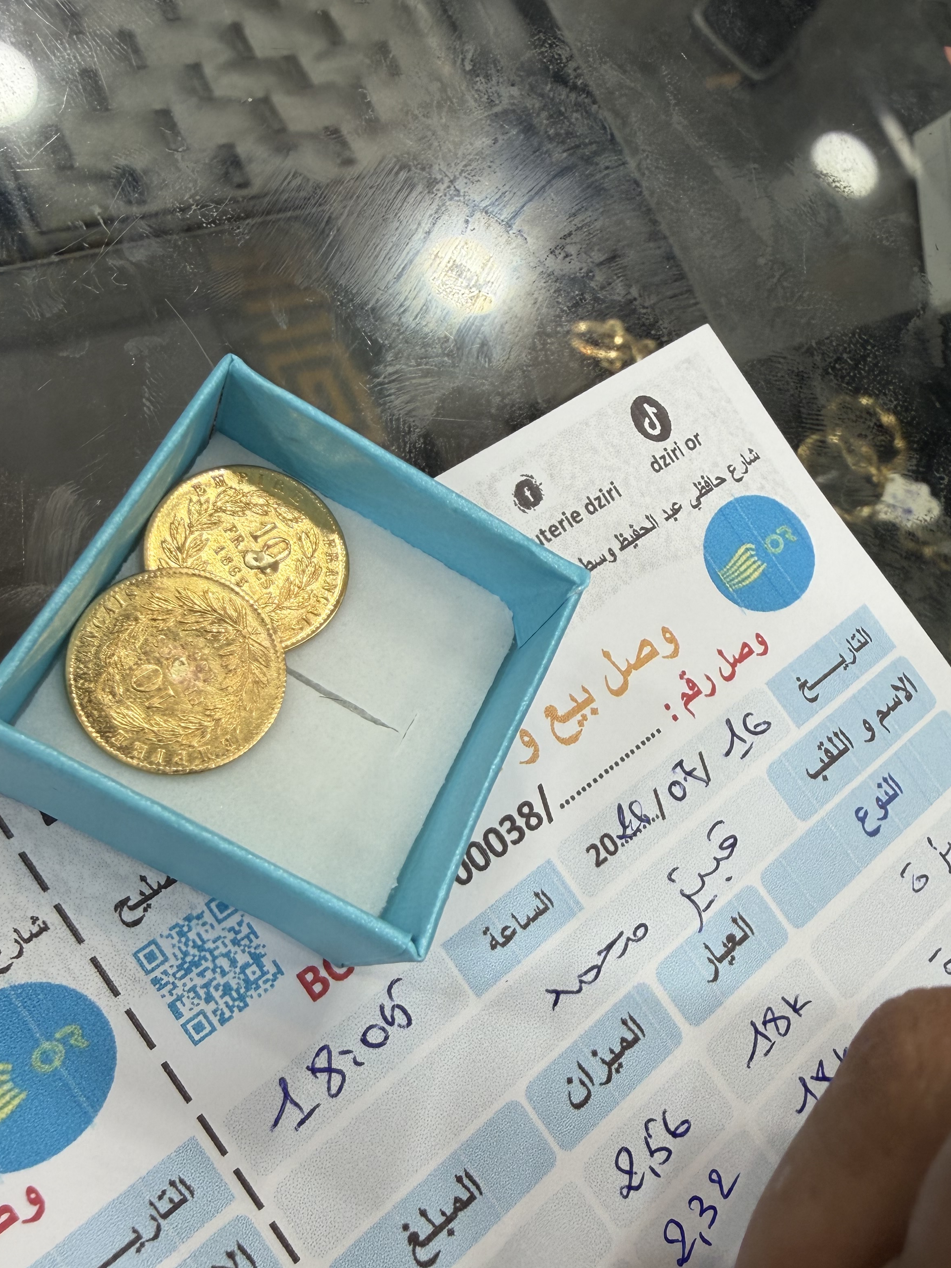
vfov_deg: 58.0
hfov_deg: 45.4
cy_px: 740
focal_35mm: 31
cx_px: 508
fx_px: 1136
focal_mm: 2.22
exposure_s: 1/100
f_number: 2.2
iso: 64
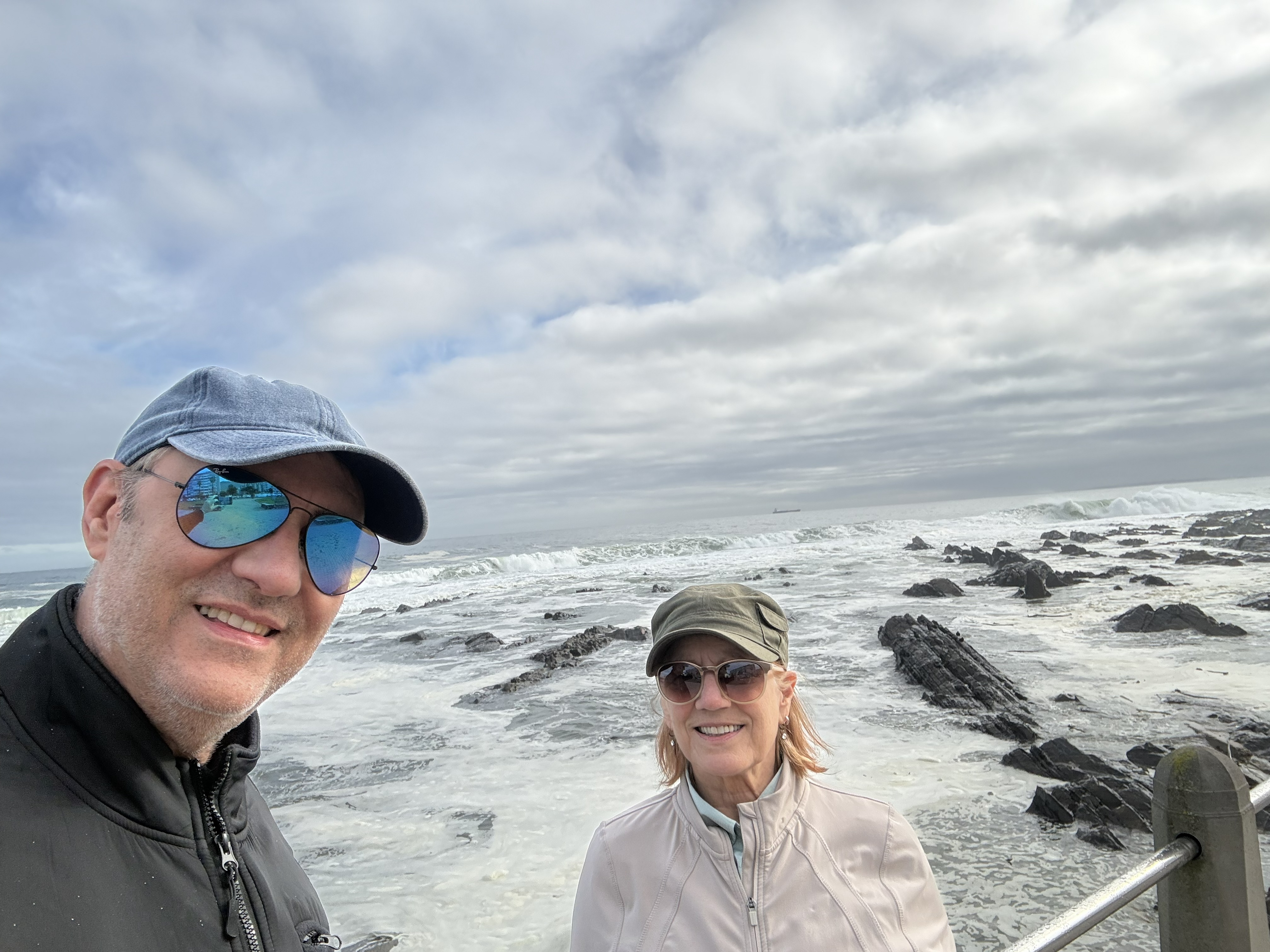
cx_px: 635
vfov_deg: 58.9
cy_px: 476
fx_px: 844
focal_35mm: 23
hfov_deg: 73.9
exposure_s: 1/1684
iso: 32
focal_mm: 2.69
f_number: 1.9
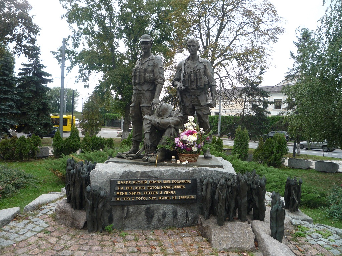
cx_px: 171
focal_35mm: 30
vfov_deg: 46.8
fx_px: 296
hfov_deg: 60.0
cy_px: 128
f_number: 4
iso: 100
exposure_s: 1/125
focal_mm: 5.2
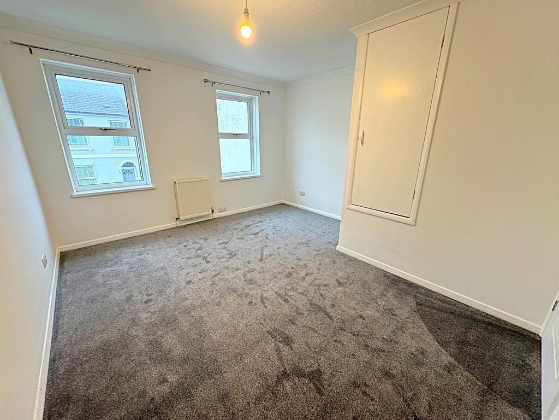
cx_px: 280
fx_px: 226
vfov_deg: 85.7
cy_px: 210
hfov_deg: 102.1
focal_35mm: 14
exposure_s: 1/100
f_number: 2.2
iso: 200
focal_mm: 2.22
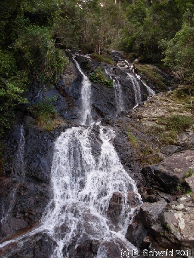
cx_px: 97
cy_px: 129
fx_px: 284
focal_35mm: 38
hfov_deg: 37.7
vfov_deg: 49.0
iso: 79
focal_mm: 6.3
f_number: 2.9
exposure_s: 1/76.1
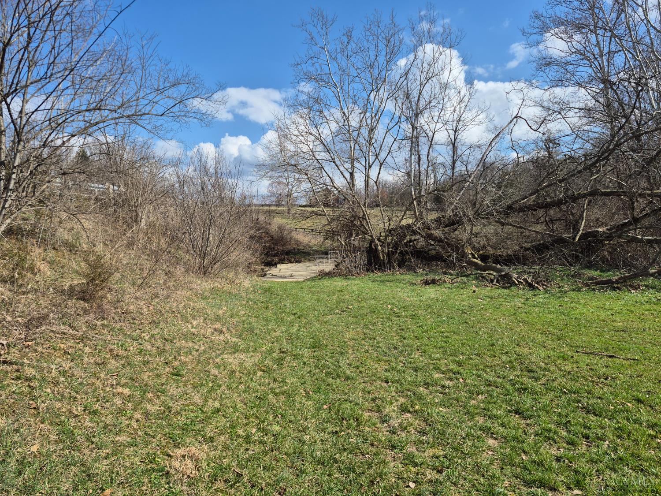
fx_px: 439
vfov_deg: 58.9
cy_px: 248
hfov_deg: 73.9
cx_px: 330
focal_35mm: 23
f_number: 1.8
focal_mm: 5.4
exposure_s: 1/2072
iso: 25
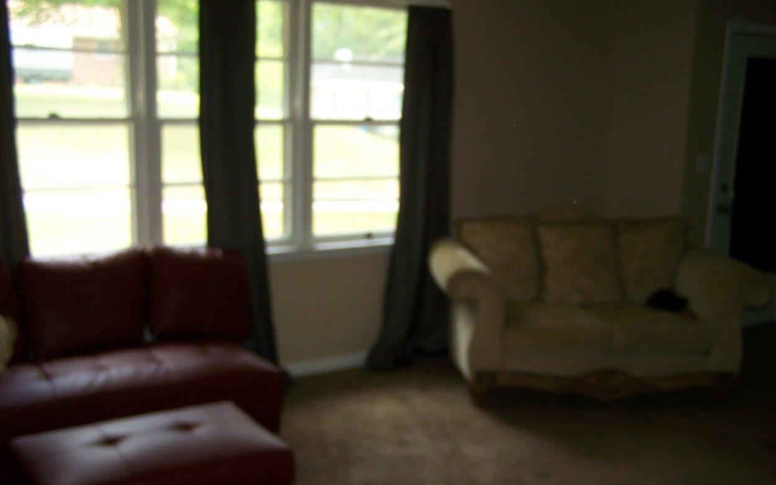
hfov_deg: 48.2
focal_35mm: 41
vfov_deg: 31.1
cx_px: 386
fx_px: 867
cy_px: 295
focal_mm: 6.3
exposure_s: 1/60
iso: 80
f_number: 2.8
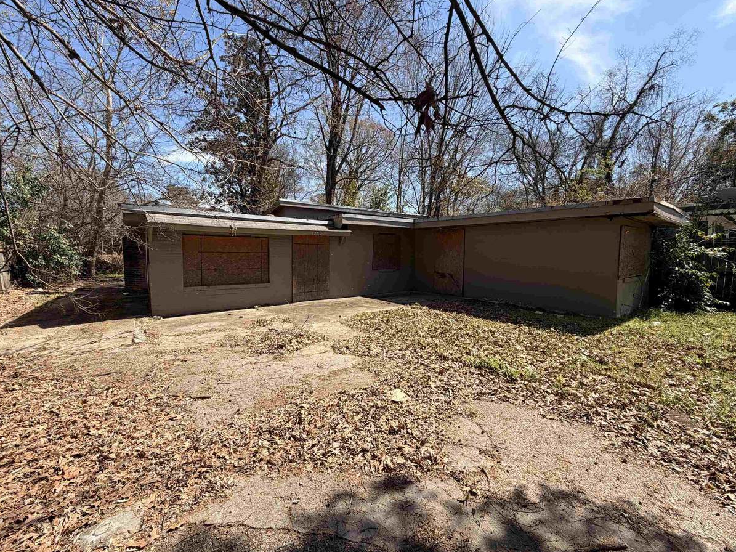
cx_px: 378
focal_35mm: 15
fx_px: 319
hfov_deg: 98.2
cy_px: 270
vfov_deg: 81.7
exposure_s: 1/770
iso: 32
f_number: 2.2
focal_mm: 2.22
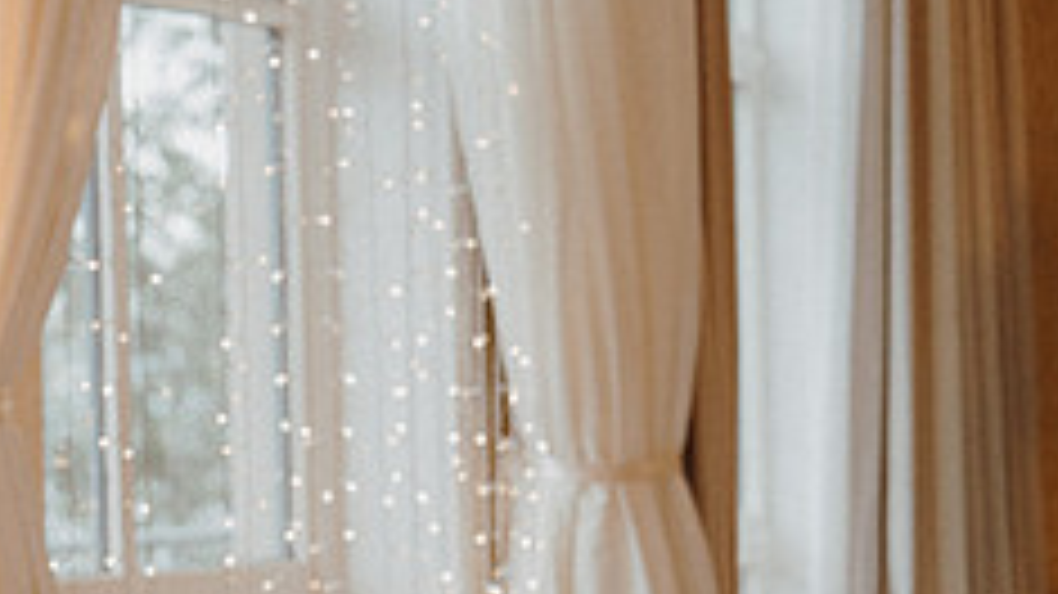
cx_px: -194
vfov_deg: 6.7
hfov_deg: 11.7
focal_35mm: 181
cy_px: 713
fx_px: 5076
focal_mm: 70
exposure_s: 1/160
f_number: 3.5
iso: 1000
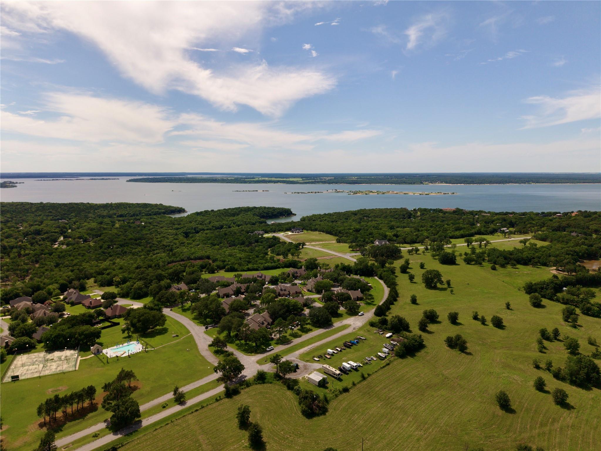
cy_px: 226
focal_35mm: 24
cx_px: 300
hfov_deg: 71.6
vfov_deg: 56.8
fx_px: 417
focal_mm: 8.67
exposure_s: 1/125
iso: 130
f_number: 1.8
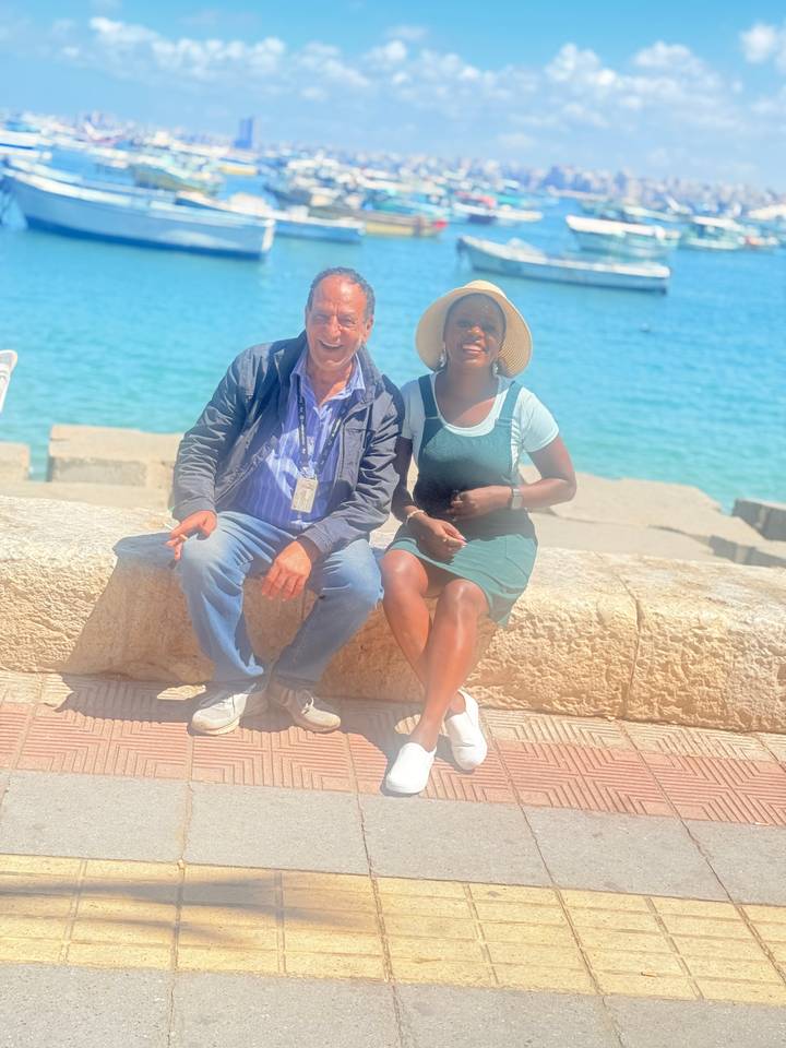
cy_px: 524
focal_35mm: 48
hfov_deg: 30.3
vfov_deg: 39.7
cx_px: 393
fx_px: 1453
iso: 100
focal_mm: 6.76
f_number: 1.78
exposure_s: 1/2762
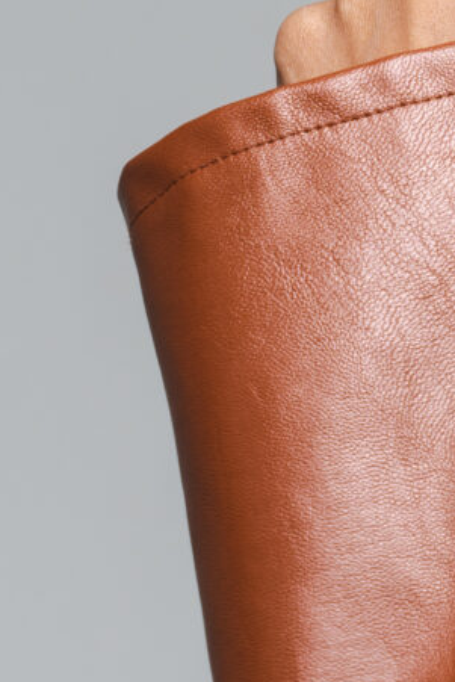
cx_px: 792
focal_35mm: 371
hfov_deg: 3.7
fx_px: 7028
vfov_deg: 5.6
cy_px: 410
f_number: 8
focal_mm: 65.4
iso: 100
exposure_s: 1/160
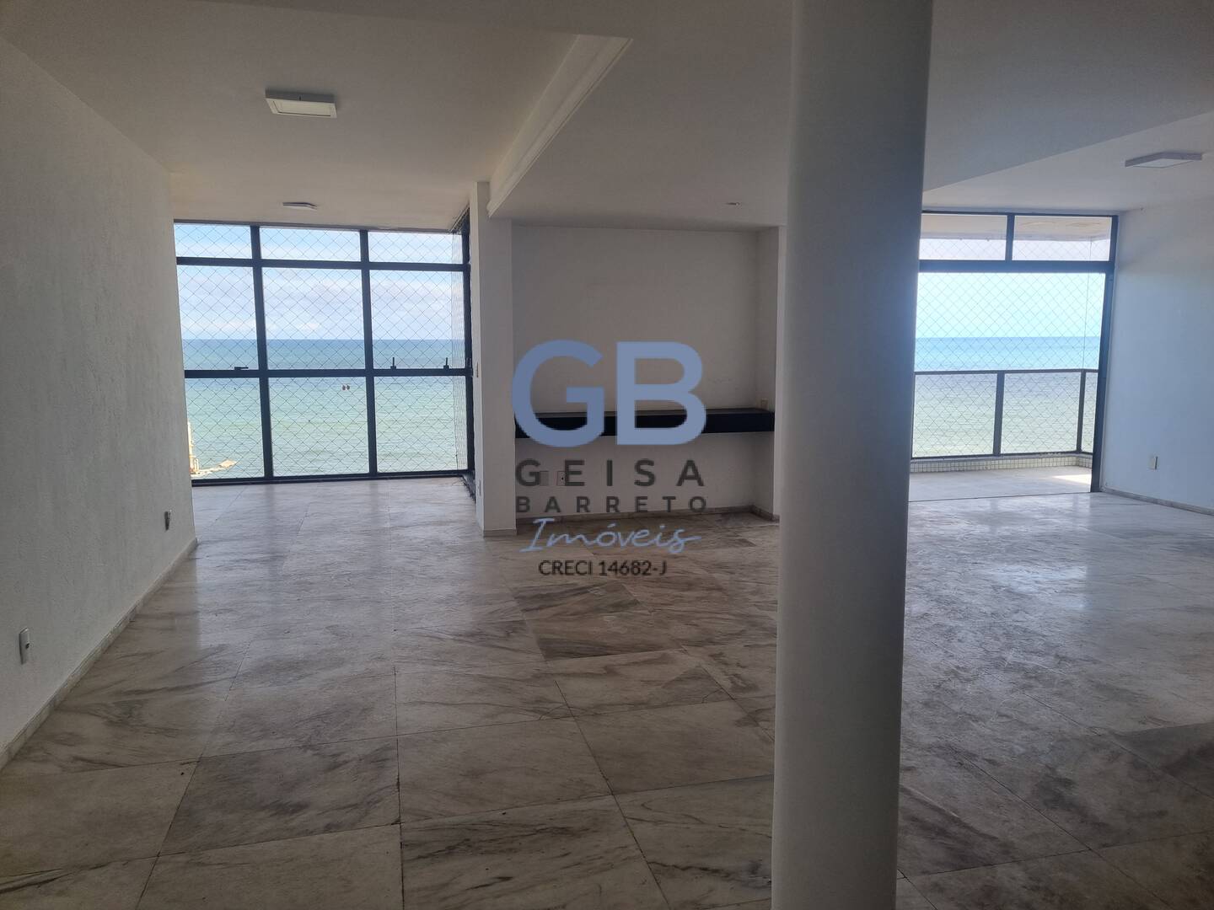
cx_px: 607
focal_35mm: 26
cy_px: 455
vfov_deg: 53.1
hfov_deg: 67.3
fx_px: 912
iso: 50
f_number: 1.8
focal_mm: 5.4
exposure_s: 1/495
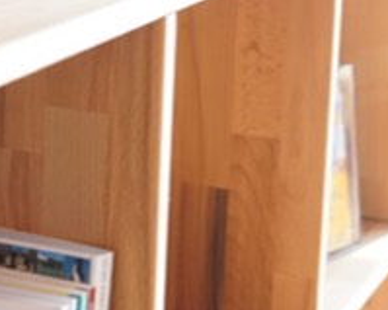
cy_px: -16
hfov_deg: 14.6
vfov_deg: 11.5
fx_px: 1515
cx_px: 198
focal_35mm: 132
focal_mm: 35
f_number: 3.2
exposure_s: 1/100
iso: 200
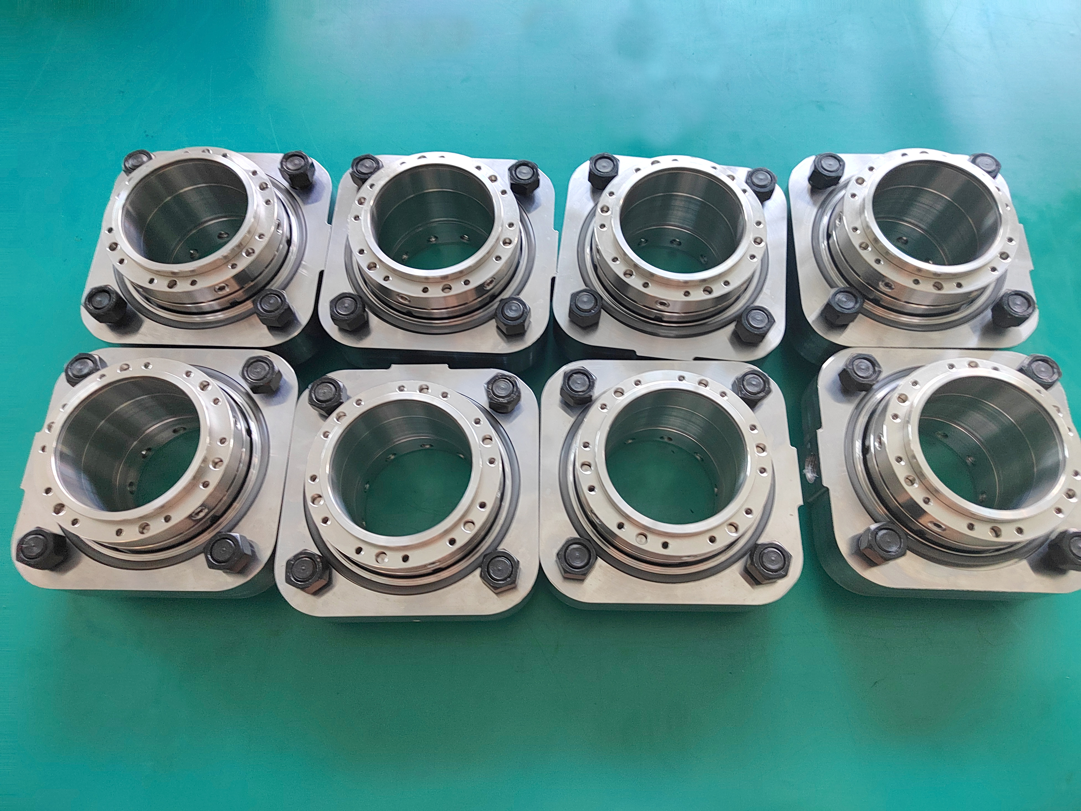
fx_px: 718
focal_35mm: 23
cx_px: 540
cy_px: 406
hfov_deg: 73.9
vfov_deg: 58.9
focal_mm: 5.52
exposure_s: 1/50
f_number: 1.9
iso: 1188
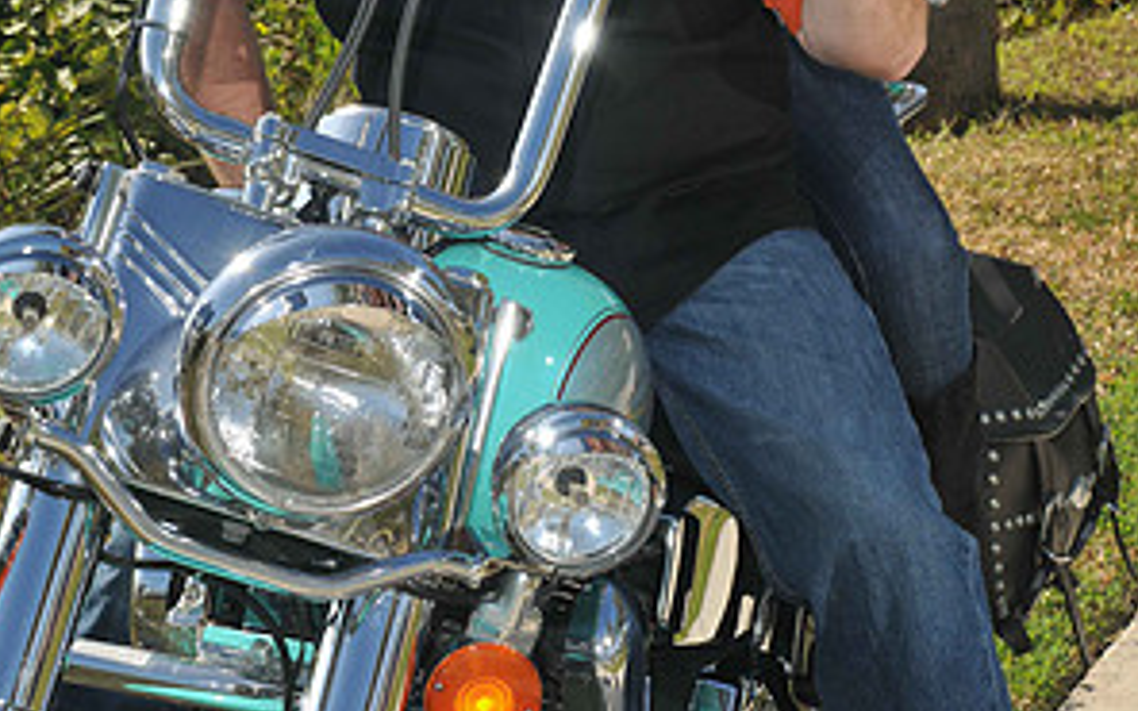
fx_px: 3598
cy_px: -73
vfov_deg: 11.1
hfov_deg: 18.0
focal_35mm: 116
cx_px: 567
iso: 200
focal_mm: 50
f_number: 10
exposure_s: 1/250
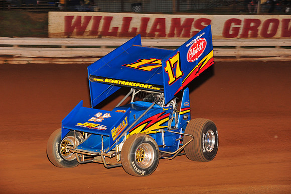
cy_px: 97
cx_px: 146
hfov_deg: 18.3
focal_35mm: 112
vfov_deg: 12.2
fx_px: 905
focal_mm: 112
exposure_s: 1/320
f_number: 6.3
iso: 1000
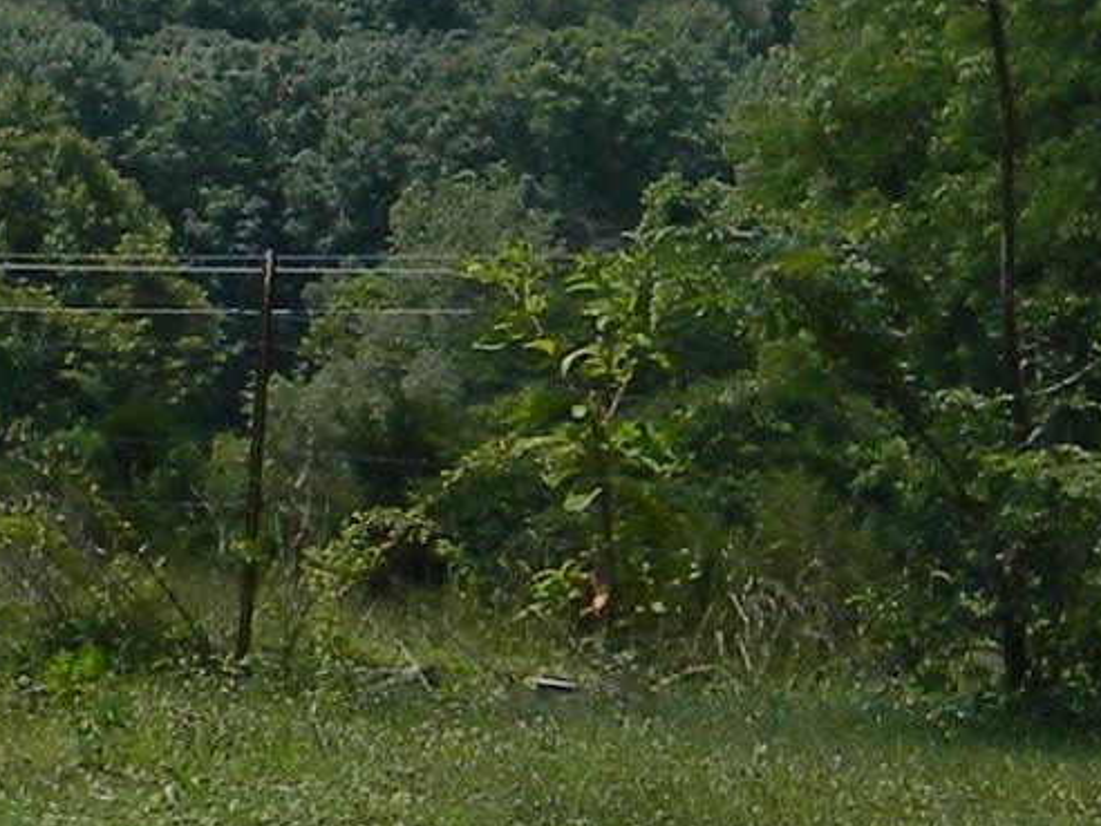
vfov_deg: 5.9
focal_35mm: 250
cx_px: 1112
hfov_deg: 7.9
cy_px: -228
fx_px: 7952
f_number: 3.8
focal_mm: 7.3
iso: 80
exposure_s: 1/813
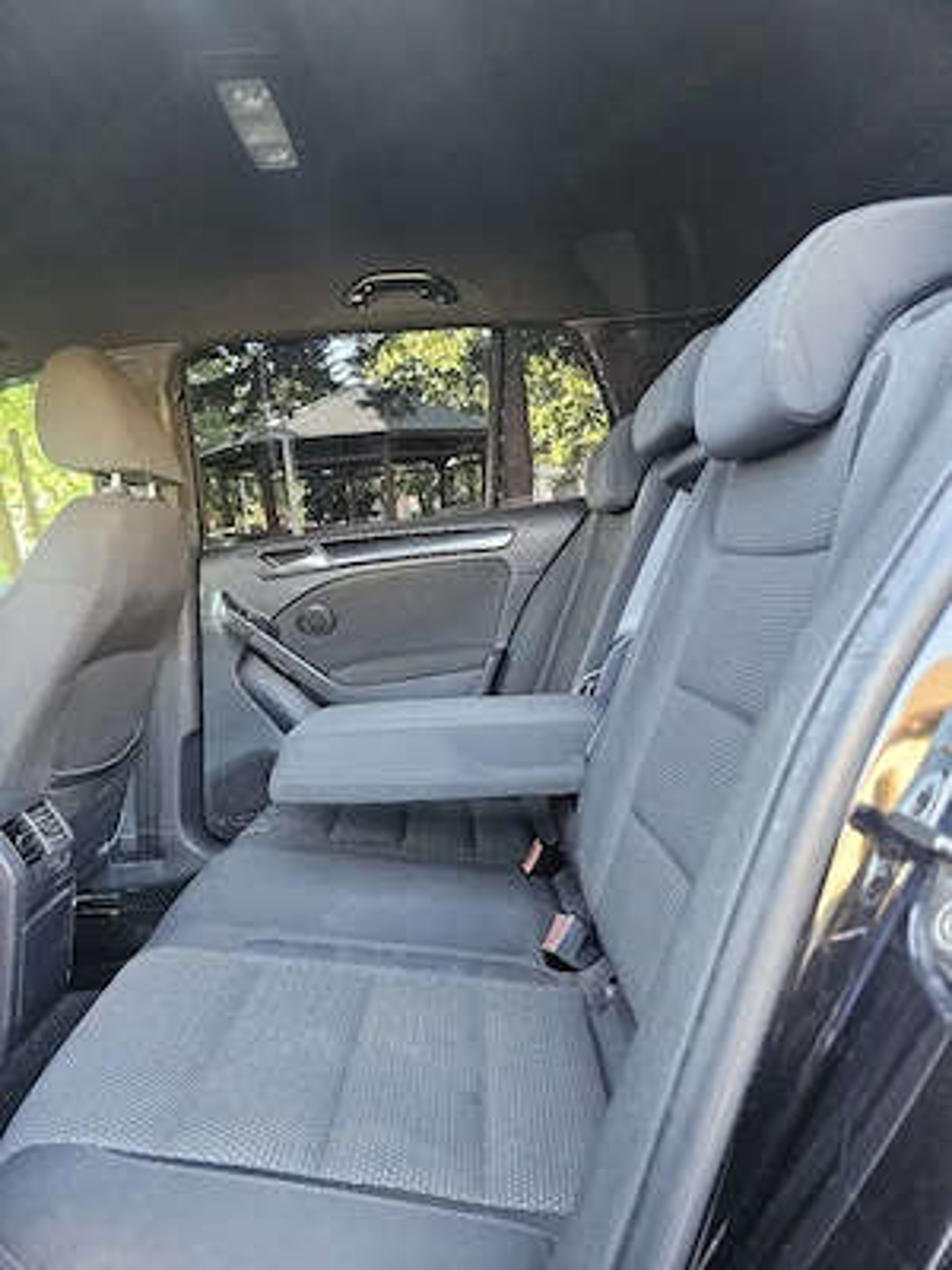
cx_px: 476
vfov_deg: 73.9
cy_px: 635
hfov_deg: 58.9
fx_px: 843
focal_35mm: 23
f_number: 1.7
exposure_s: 1/120
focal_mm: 6.3
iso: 1000
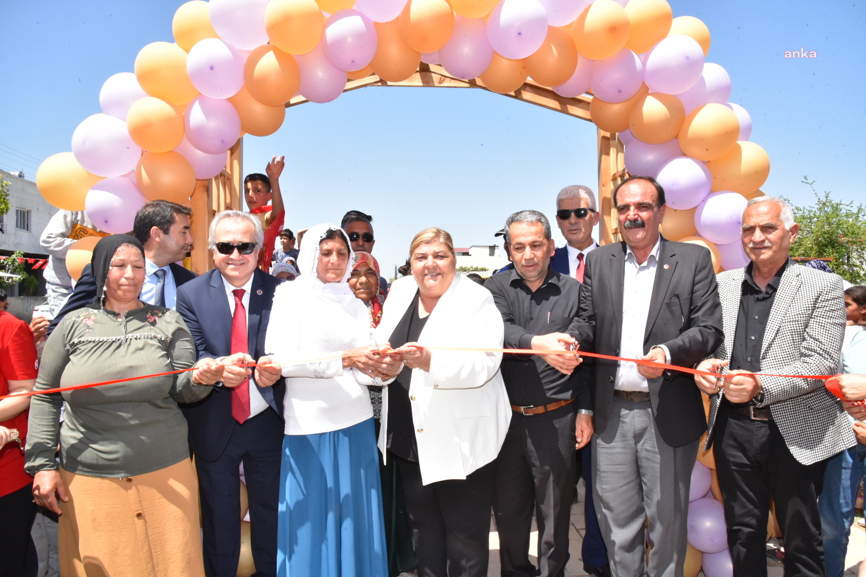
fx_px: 577
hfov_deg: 73.7
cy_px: 288
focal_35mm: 24
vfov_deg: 53.1
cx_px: 433
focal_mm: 24
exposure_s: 1/200
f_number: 22
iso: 1600
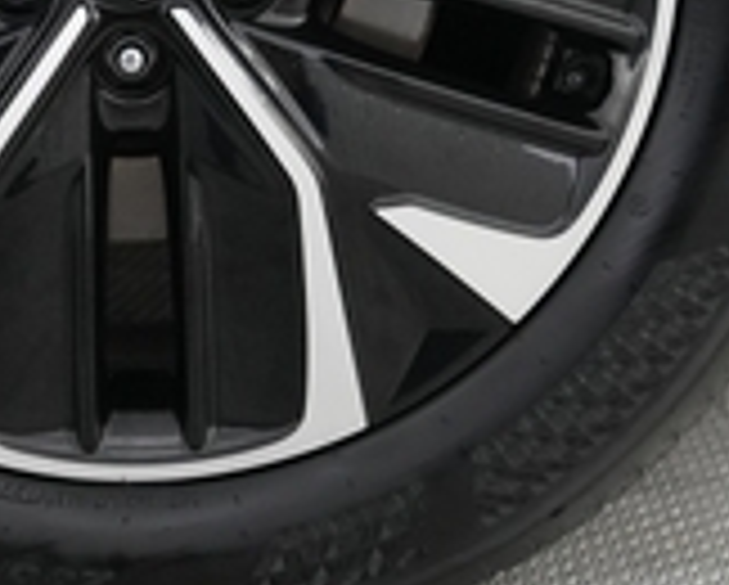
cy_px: -45
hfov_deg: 21.1
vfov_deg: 16.8
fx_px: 1923
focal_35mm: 89
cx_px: 112
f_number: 2.8
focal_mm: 24
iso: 4000
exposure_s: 1/160
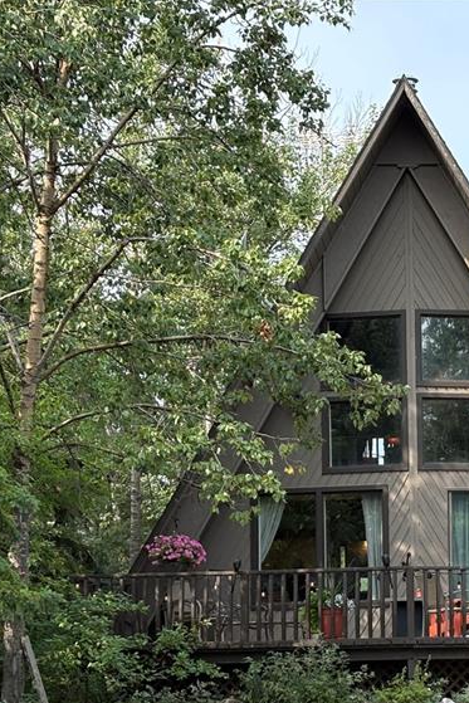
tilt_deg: +6.5
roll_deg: +1.6
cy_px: 480
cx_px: 443
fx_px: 1933
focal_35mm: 99
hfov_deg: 13.7
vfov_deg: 20.5
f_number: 1.6
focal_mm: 5.96
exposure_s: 1/920
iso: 50
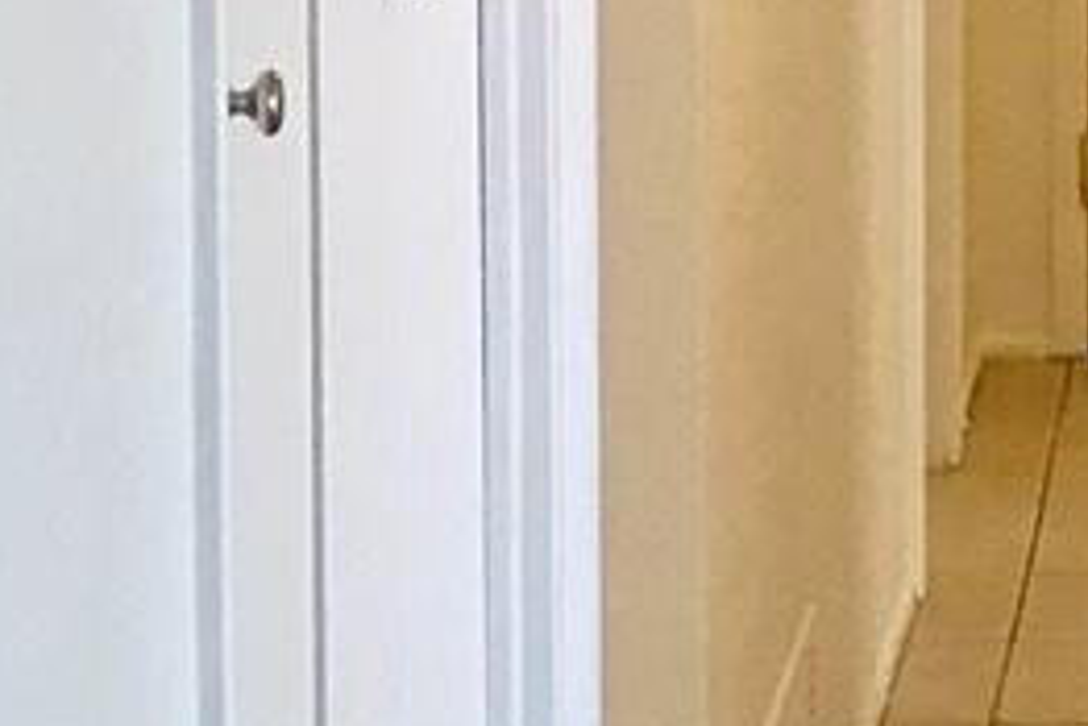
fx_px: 7015
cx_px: 1541
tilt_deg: -8.3
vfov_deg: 5.9
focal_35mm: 232
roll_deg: -0.3
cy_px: 129
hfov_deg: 8.7
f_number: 2.2
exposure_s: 1/30
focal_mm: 4.15
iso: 32
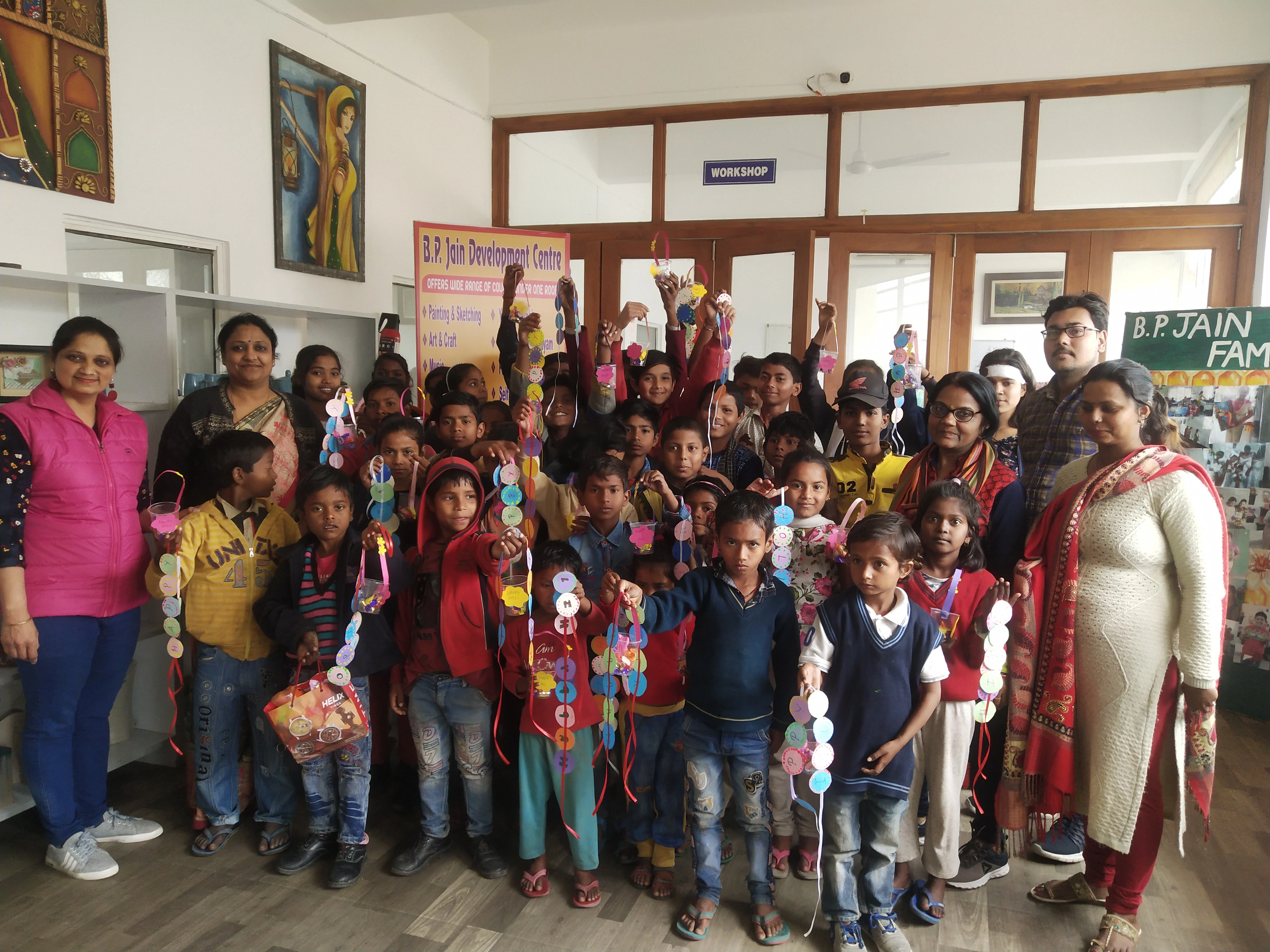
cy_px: 476
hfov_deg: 60.0
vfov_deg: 46.8
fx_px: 1101
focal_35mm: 30
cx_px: 635
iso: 125
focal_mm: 3.95
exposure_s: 1/100
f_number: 1.8
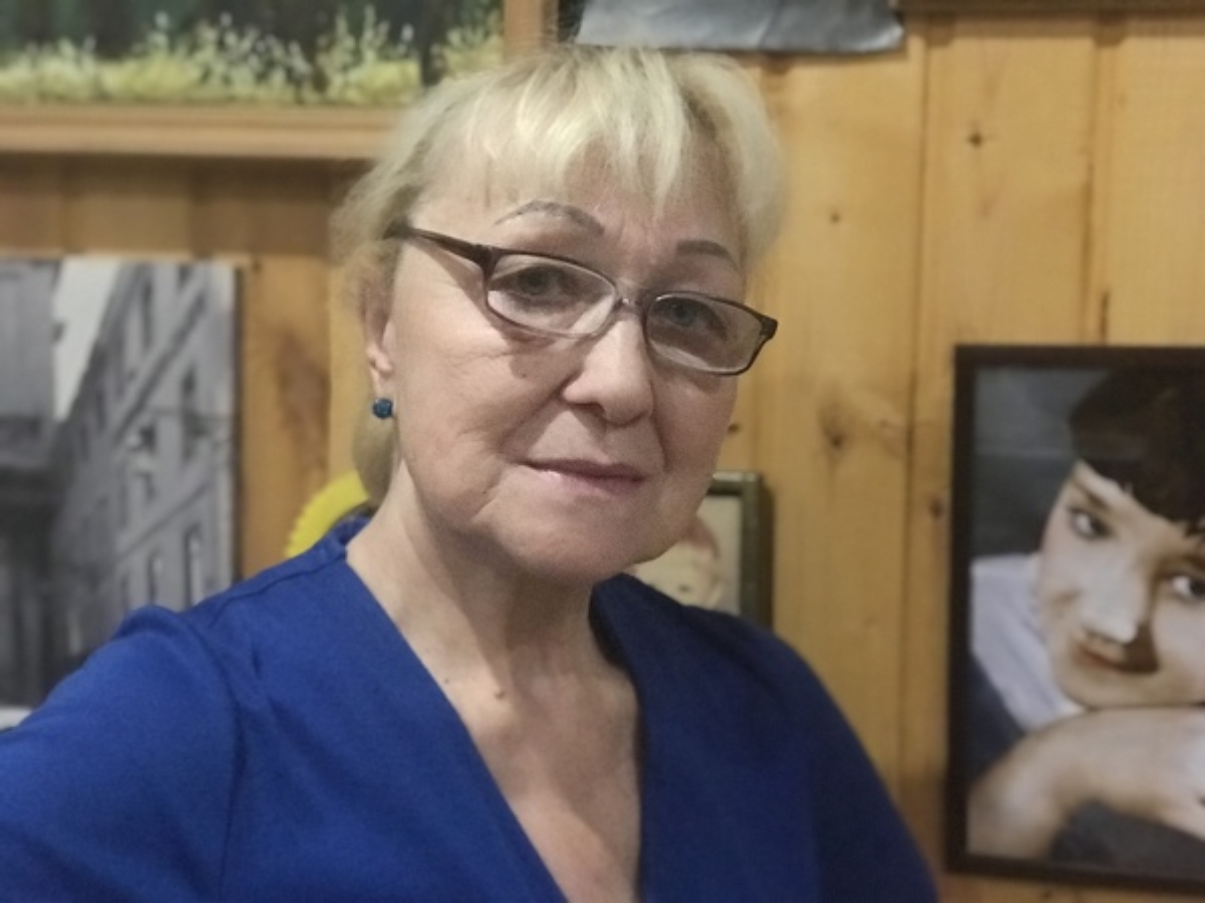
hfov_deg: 33.8
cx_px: 602
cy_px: 452
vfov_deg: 25.7
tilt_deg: -6.2
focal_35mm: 57
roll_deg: -1.6
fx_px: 1984
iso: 1250
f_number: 2.8
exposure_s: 1/50
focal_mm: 6.6
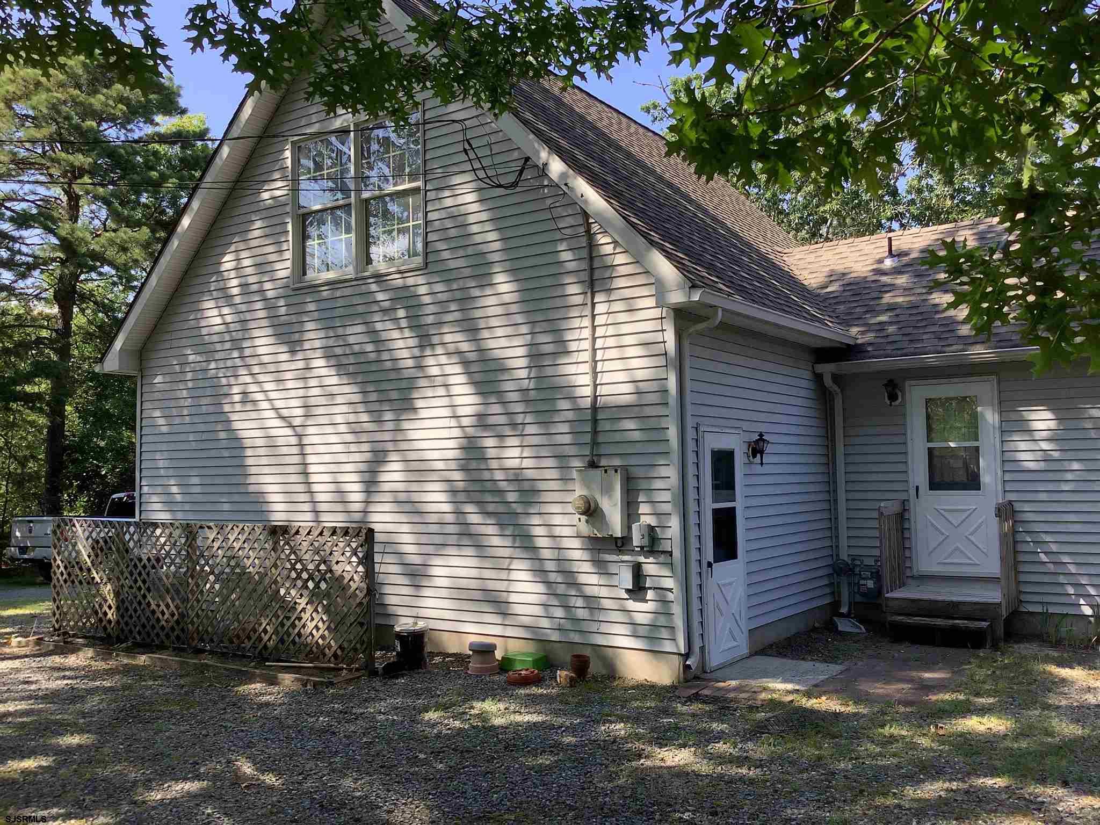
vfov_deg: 45.4
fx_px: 985
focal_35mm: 31
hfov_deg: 58.4
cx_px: 550
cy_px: 412
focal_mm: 3.3
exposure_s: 1/318
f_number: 2.4
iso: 25
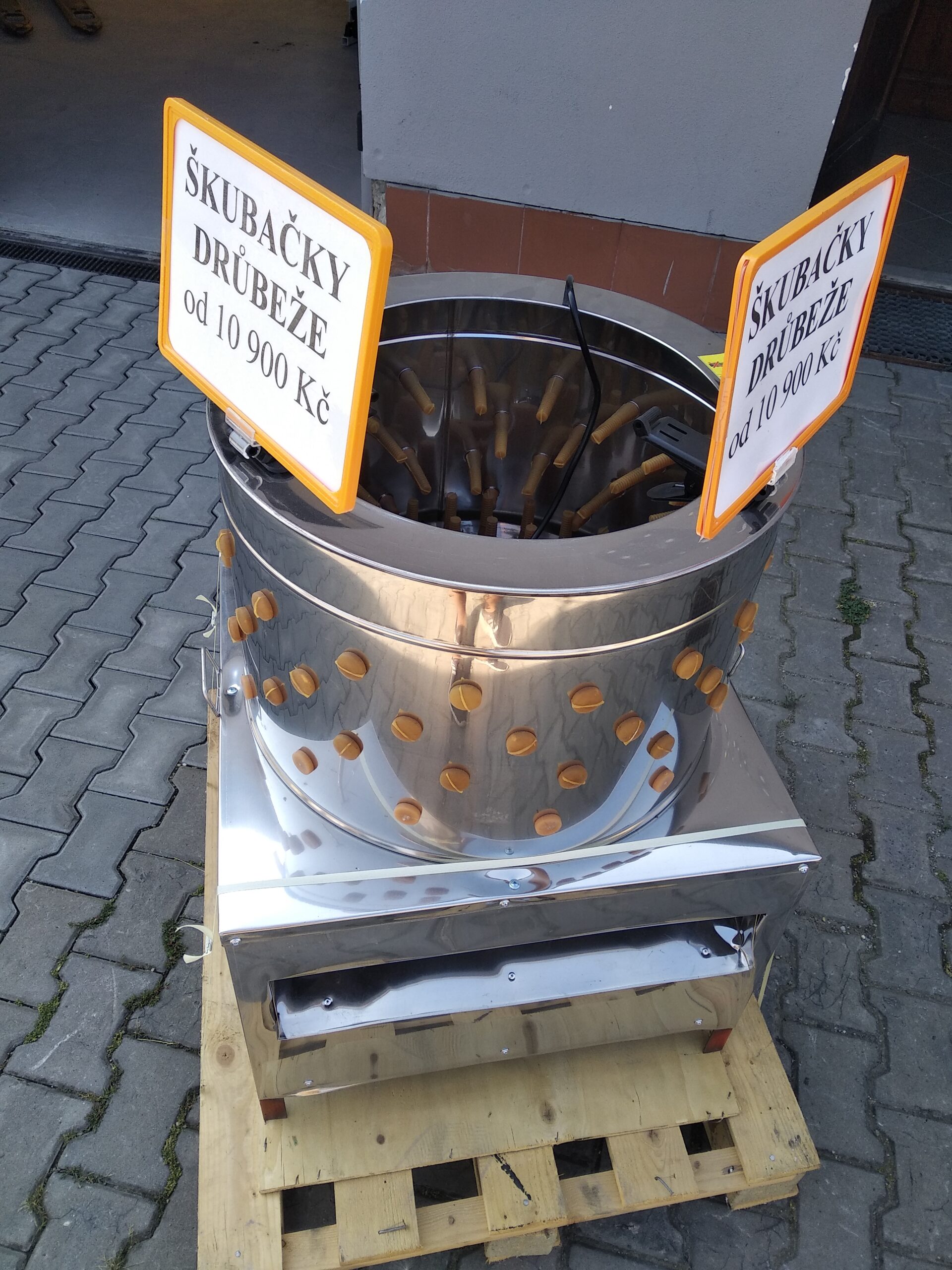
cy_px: 635
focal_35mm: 26
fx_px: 953
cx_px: 476
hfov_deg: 53.1
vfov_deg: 67.3
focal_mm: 3.81
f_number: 2.2
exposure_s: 1/262
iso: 100
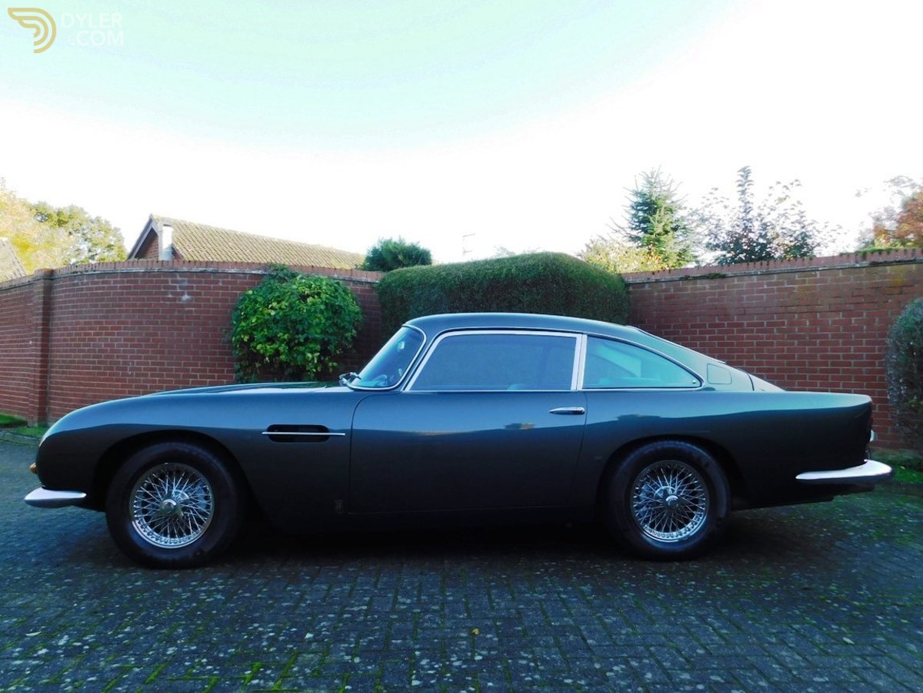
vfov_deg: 54.9
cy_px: 346
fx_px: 667
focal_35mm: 25
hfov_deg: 69.4
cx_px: 462
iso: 125
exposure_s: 1/200
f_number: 3.1
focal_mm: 4.5
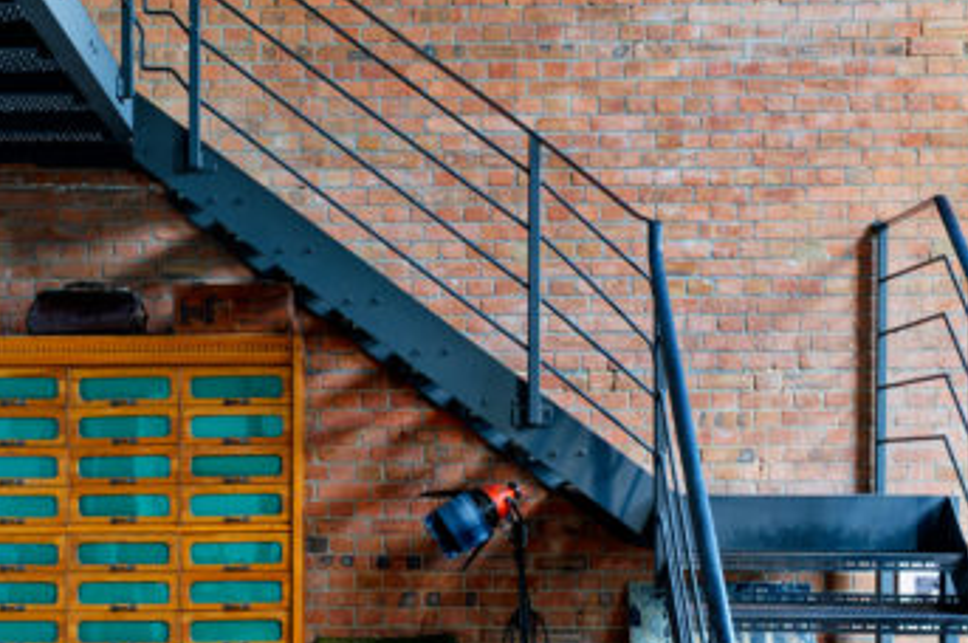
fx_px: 1746
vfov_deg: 20.7
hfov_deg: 30.8
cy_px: 479
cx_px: 330
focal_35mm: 65
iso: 250
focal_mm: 29
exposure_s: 1/1.25
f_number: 8
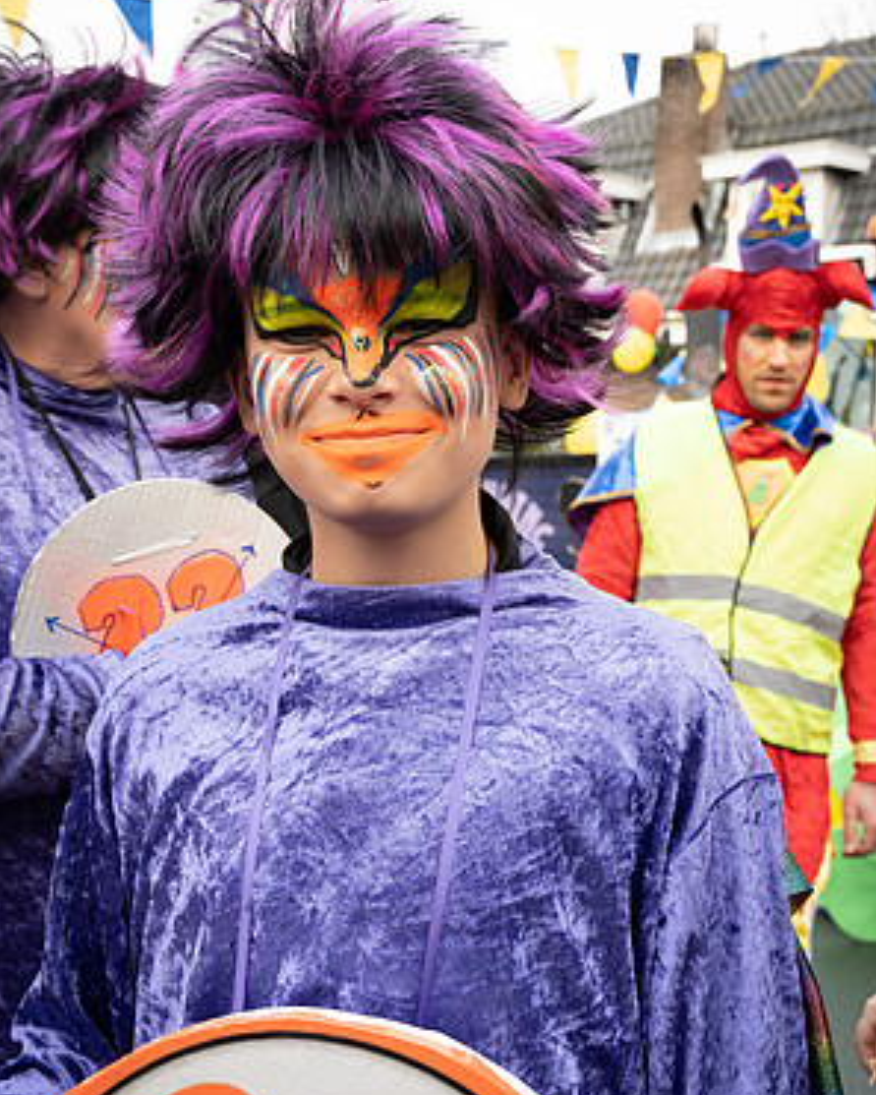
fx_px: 1879
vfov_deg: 32.5
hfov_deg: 26.2
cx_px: 437
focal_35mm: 58
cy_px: 596
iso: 400
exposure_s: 1/200
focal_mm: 34
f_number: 7.1
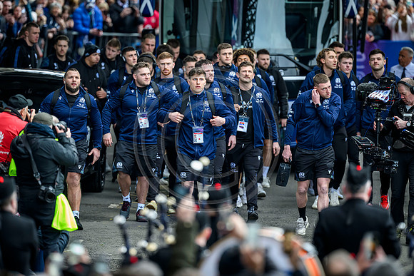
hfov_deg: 5.2
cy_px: 138
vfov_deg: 3.4
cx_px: 207
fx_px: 4601
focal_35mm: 400
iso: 5000
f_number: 4
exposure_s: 1/800
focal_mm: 400
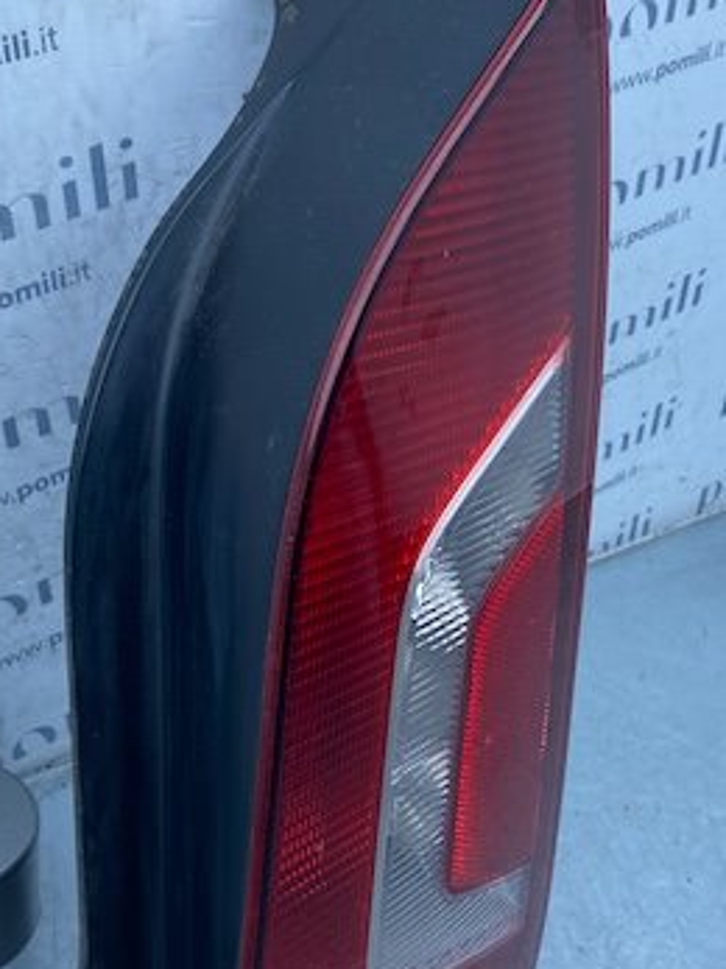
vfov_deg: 39.5
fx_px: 1343
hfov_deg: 30.2
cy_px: 581
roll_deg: -12.5
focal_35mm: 48
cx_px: 374
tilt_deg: -36.5
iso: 32
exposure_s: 1/698
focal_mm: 4.25
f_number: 1.8
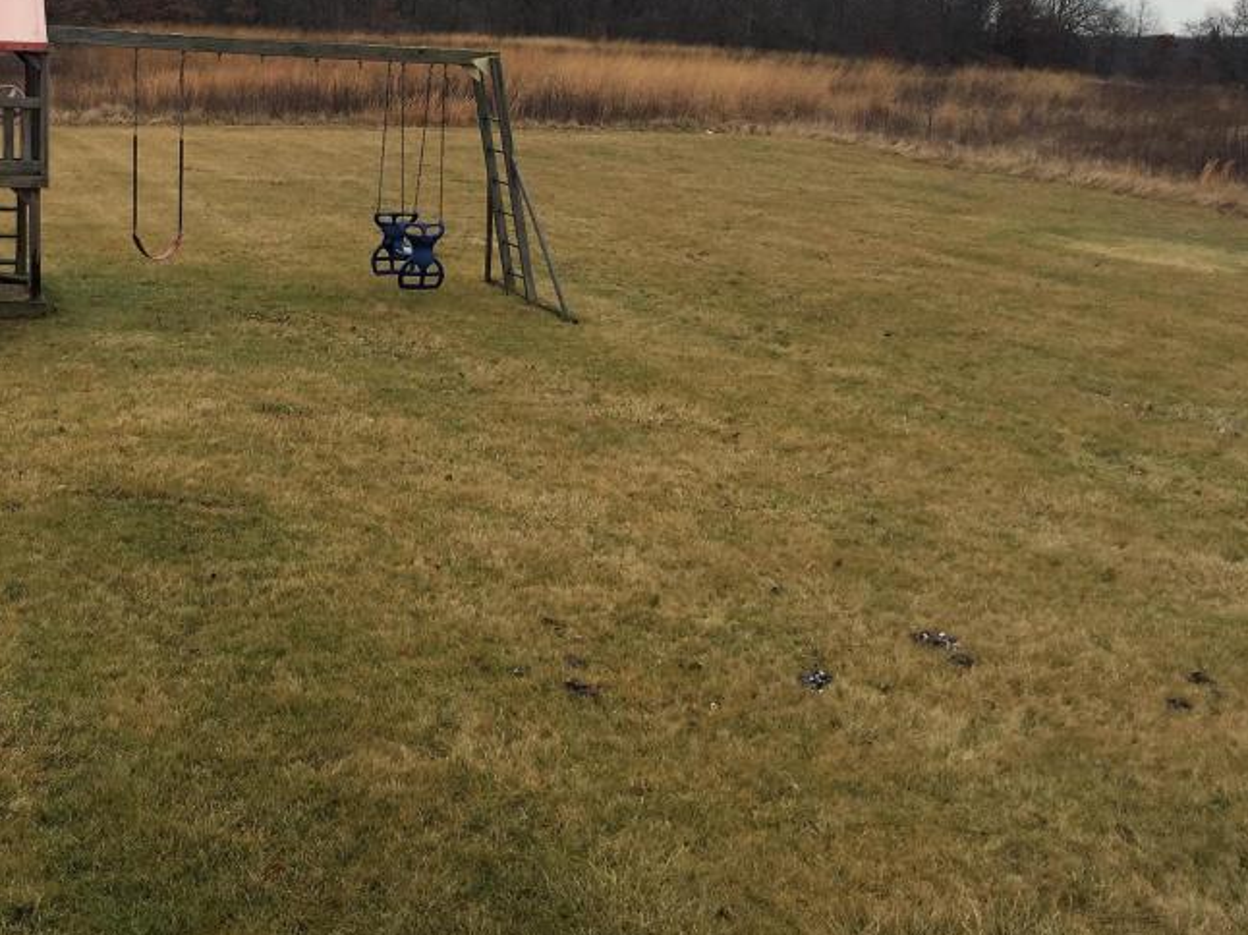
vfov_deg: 30.8
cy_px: 203
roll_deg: -3.7
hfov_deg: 40.5
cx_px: 369
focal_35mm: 46
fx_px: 1658
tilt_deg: -5.7
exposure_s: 1/1068
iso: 32
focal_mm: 4.15
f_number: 2.2
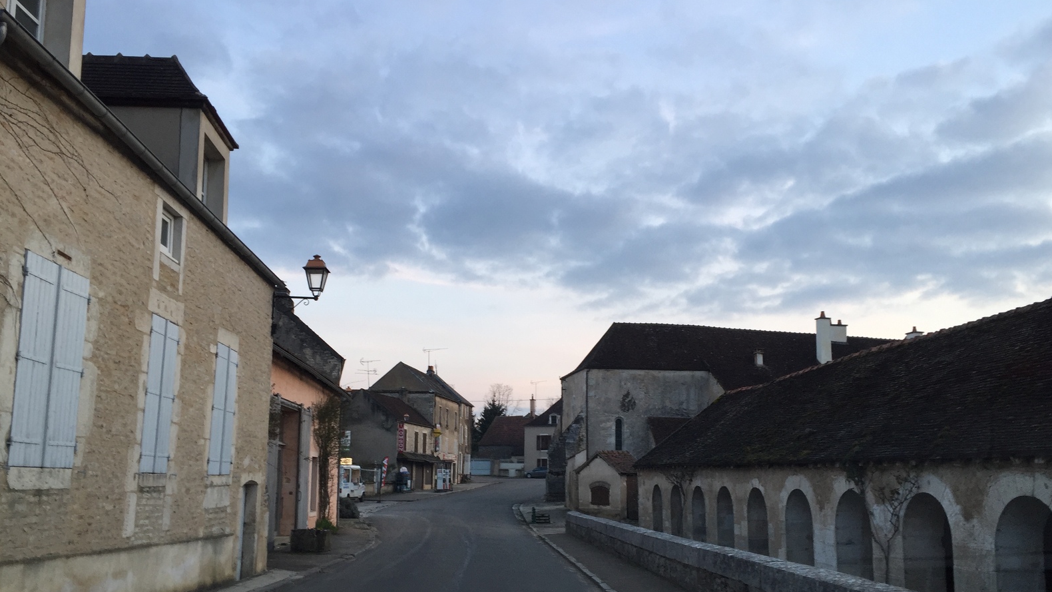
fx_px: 893
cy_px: 369
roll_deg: +0.7
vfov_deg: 36.5
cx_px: 530
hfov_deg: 61.0
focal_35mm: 32
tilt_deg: +7.3
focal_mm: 4.15
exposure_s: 1/50
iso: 40
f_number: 2.2
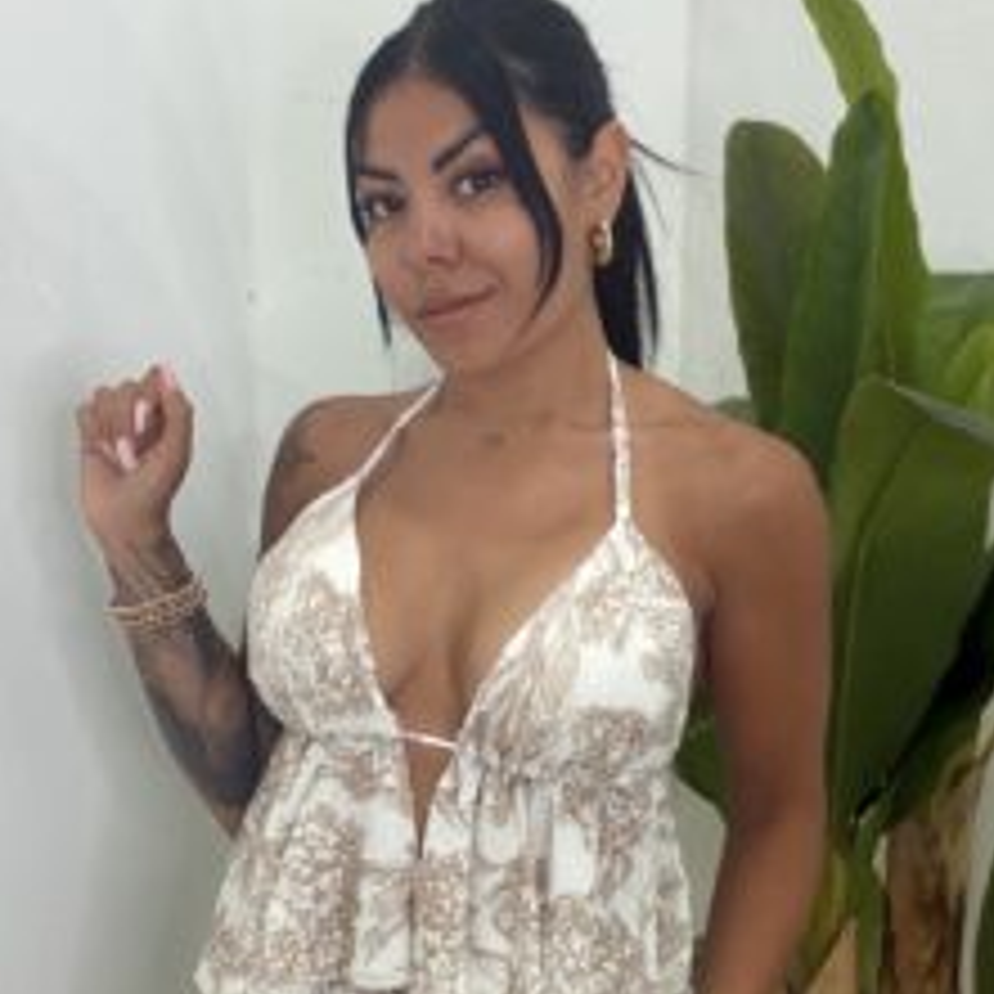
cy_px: 787
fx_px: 1559
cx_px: 382
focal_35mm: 48
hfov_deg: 35.2
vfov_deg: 34.3
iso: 64
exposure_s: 1/100
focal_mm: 2.71
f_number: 1.9
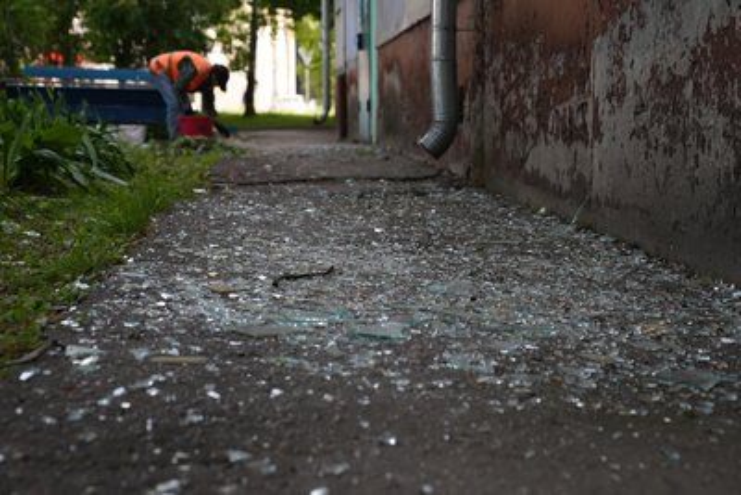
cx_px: 370
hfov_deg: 32.9
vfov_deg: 22.3
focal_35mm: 61
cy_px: 248
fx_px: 1256
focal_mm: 61
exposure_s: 1/125
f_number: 4.5
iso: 800
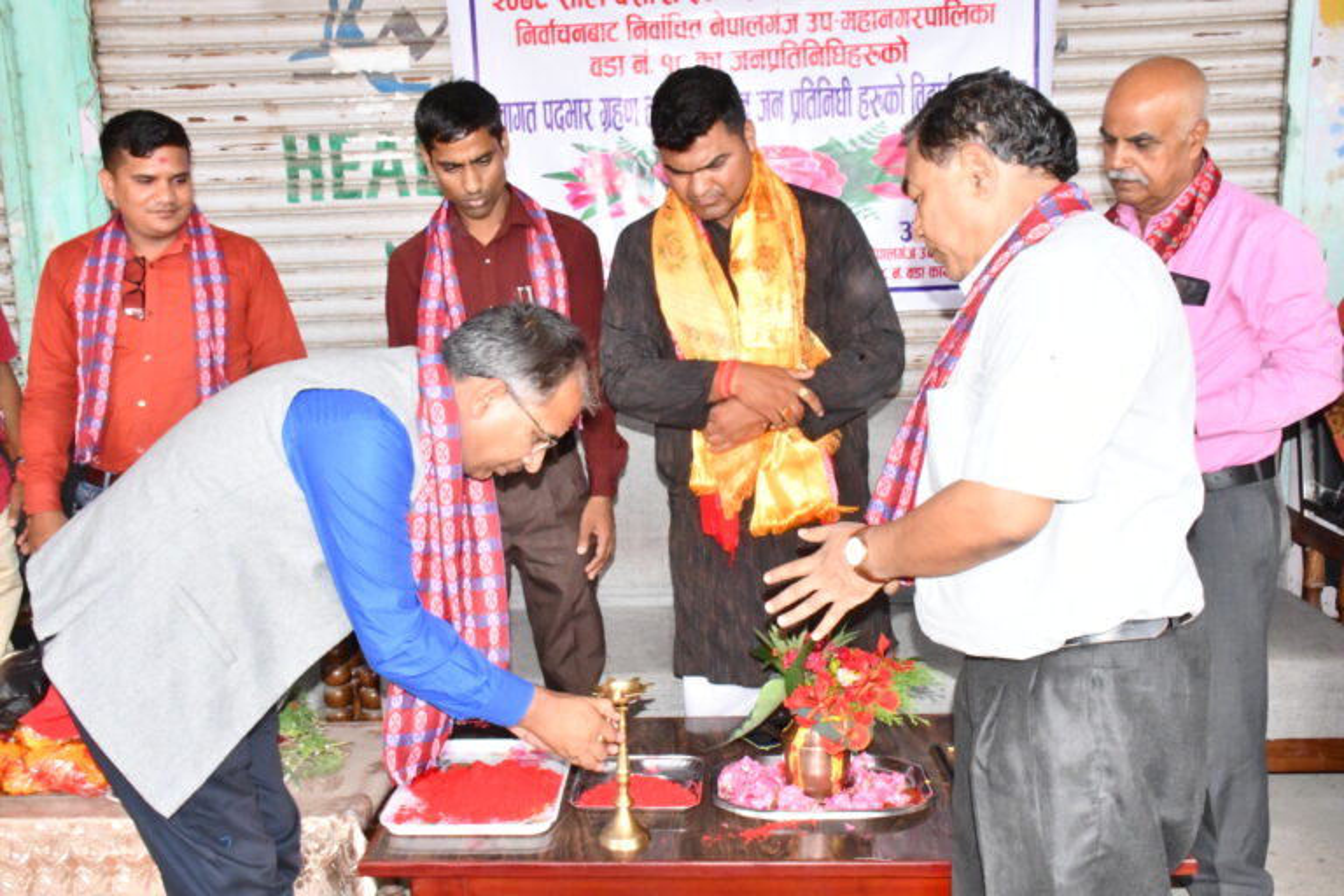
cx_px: 672
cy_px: 448
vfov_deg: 36.9
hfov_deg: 53.1
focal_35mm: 36
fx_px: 1344
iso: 8000
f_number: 18
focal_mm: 24
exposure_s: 1/60
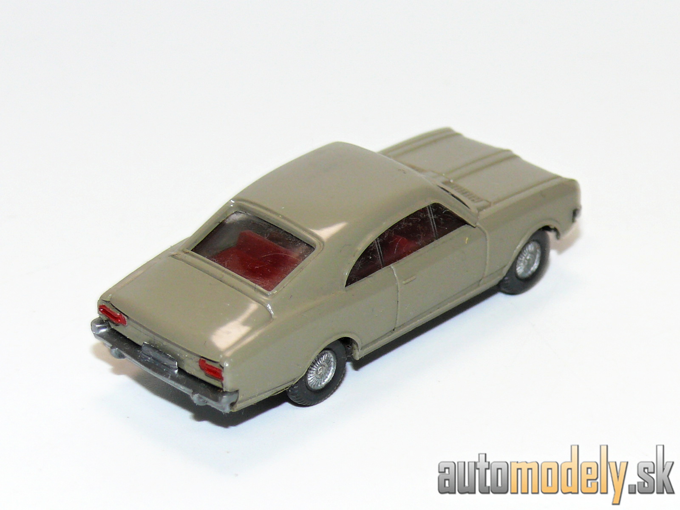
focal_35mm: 144
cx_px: 340
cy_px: 255
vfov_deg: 10.3
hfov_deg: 13.7
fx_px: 2829
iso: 100
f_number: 4
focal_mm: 17.2
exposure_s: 1/30
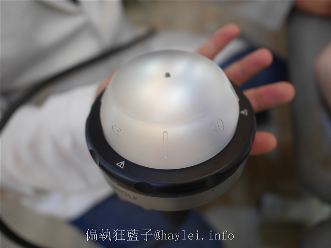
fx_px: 287
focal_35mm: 30
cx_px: 166
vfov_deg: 46.8
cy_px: 124
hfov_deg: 60.0
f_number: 1.7
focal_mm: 15
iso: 200
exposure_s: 1/80
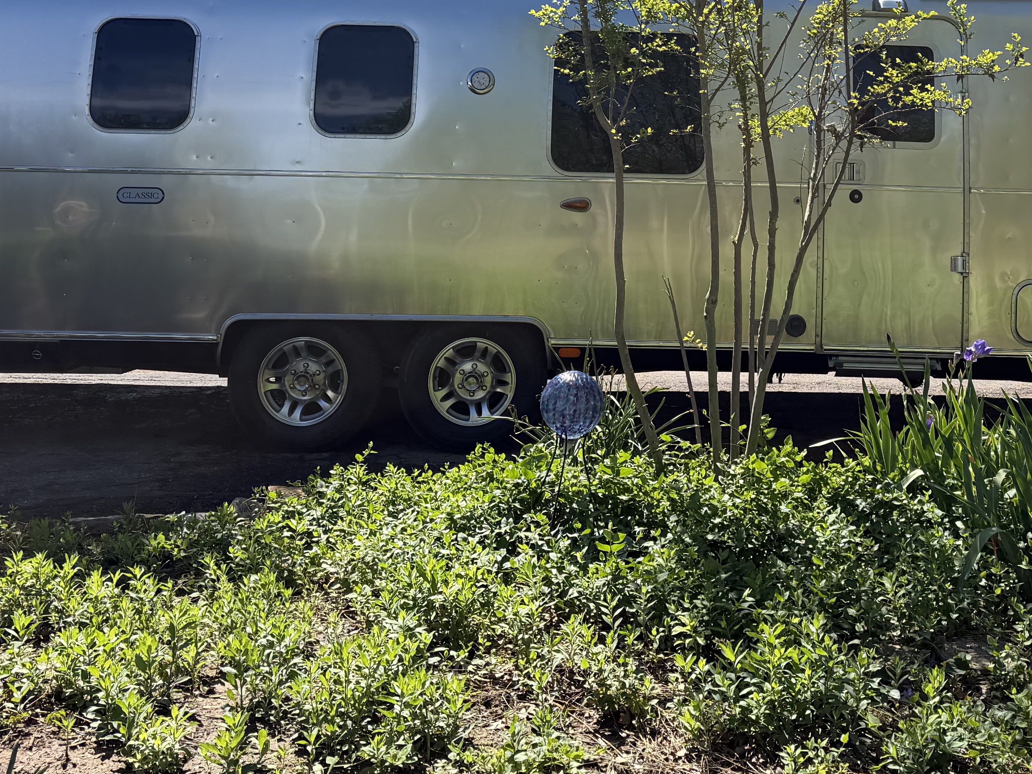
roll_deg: -0.3
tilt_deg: +2.9
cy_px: 67
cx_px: 681
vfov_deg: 27.5
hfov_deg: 37.1
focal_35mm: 51
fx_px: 1520
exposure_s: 1/2801
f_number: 1.78
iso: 80
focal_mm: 6.76
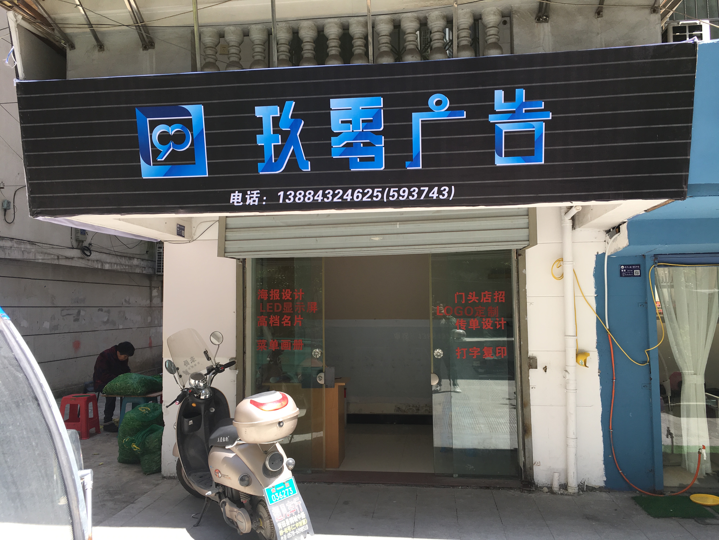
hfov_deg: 61.7
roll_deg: +1.1
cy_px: 270
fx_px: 602
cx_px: 360
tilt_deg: +3.6
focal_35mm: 29
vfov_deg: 48.2
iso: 25
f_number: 2.2
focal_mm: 4.15
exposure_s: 1/308
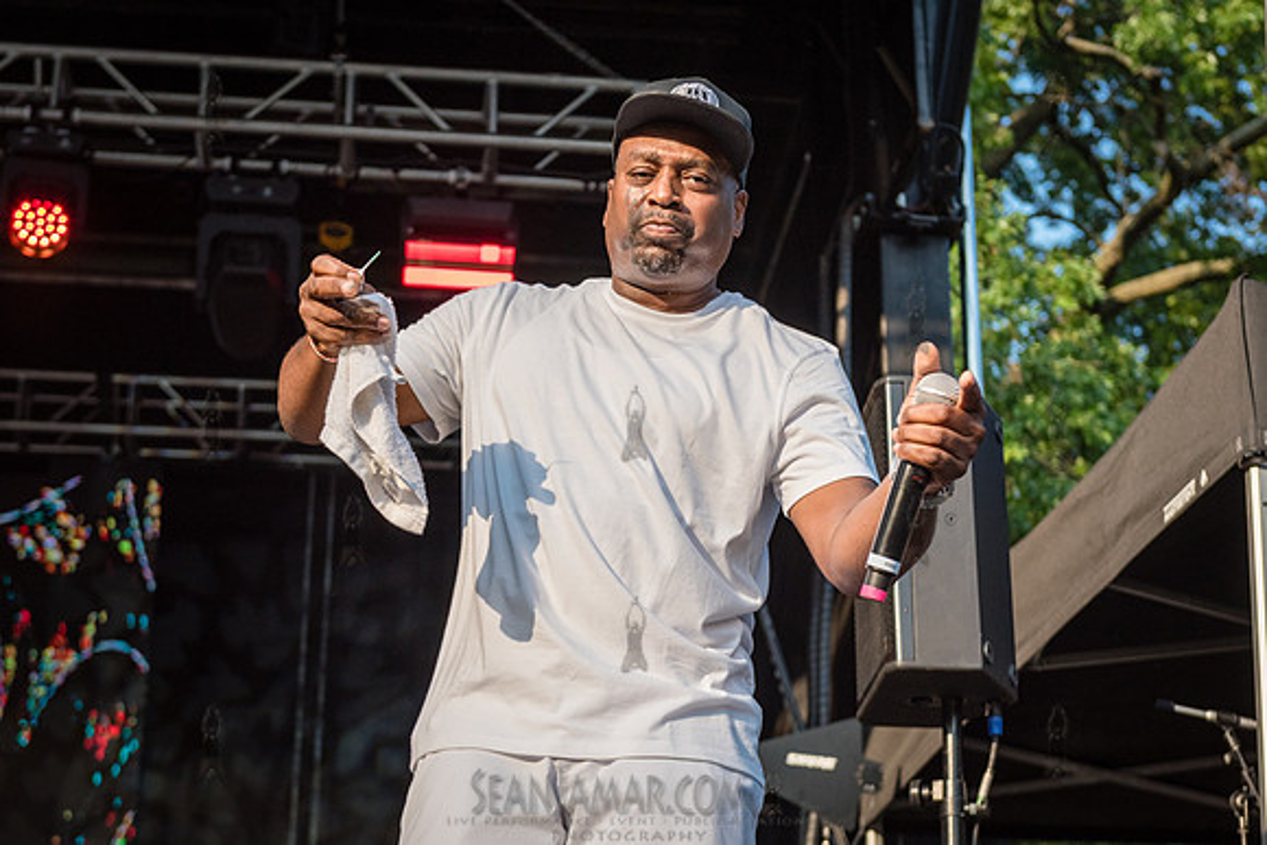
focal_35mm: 68
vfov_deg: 20.0
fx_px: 2394
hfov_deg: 29.6
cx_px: 627
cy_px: 475
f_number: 3.5
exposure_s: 1/4000
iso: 500
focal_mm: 55
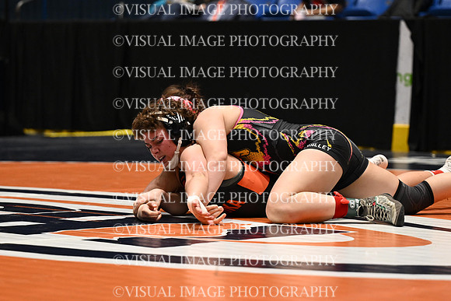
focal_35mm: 154
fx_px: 1930
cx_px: 226
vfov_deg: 8.9
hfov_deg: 13.3
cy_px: 150
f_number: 2.8
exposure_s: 1/767
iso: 2200
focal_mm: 103
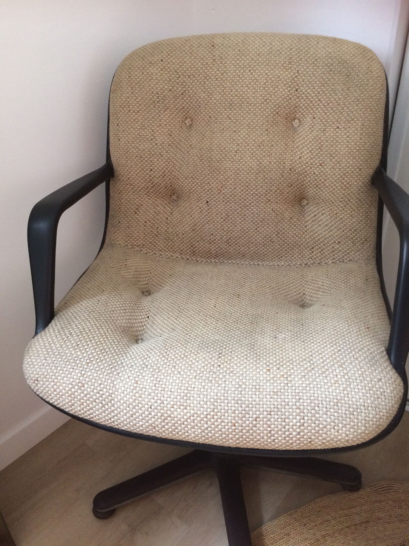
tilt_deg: -31.0
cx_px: 204
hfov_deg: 48.2
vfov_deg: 61.7
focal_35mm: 29
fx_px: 457
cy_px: 273
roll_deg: +1.6
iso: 250
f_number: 2.2
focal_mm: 4.15
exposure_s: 1/33
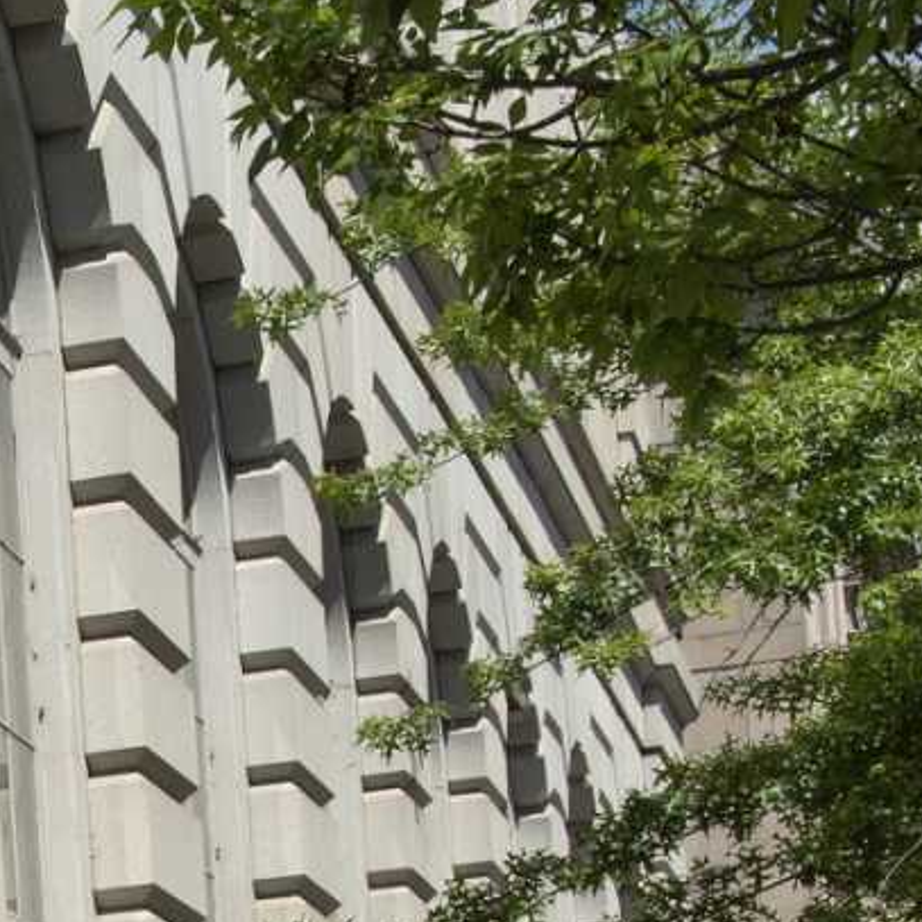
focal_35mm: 137
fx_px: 4128
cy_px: 1358
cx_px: -673
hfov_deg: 11.9
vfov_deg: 12.2
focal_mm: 32
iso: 320
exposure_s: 1/1000
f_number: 9
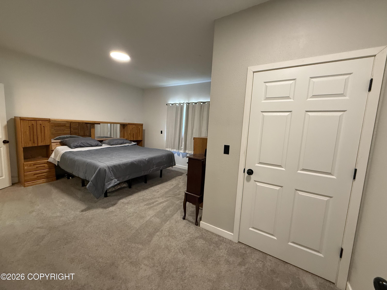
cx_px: 194
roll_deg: -2.6
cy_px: 145
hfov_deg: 102.1
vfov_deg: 85.7
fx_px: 157
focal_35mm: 14
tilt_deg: -6.2
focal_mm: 2.22
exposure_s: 1/60
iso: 320
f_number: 2.2
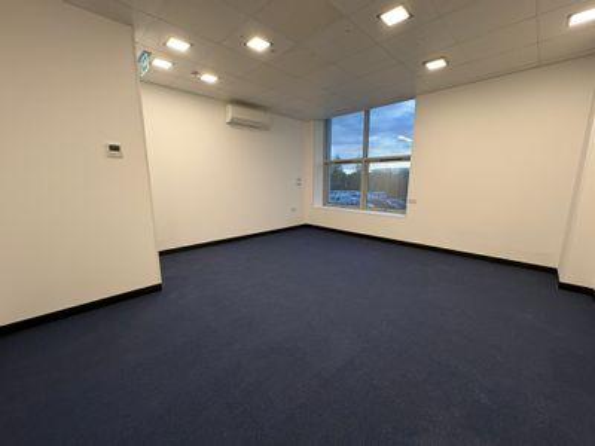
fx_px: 241
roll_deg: +0.1
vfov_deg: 85.7
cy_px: 223
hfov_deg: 102.1
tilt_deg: -10.4
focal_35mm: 14
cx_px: 298
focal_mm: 2.22
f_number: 2.2
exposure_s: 1/100
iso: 160
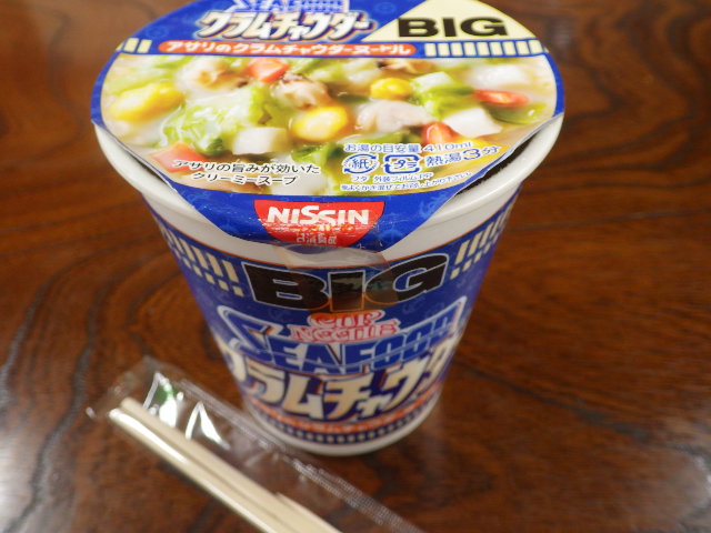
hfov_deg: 58.4
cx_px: 356
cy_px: 266
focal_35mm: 31
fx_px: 637
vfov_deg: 45.4
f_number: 2.3
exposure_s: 1/50
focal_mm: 5.5
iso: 320
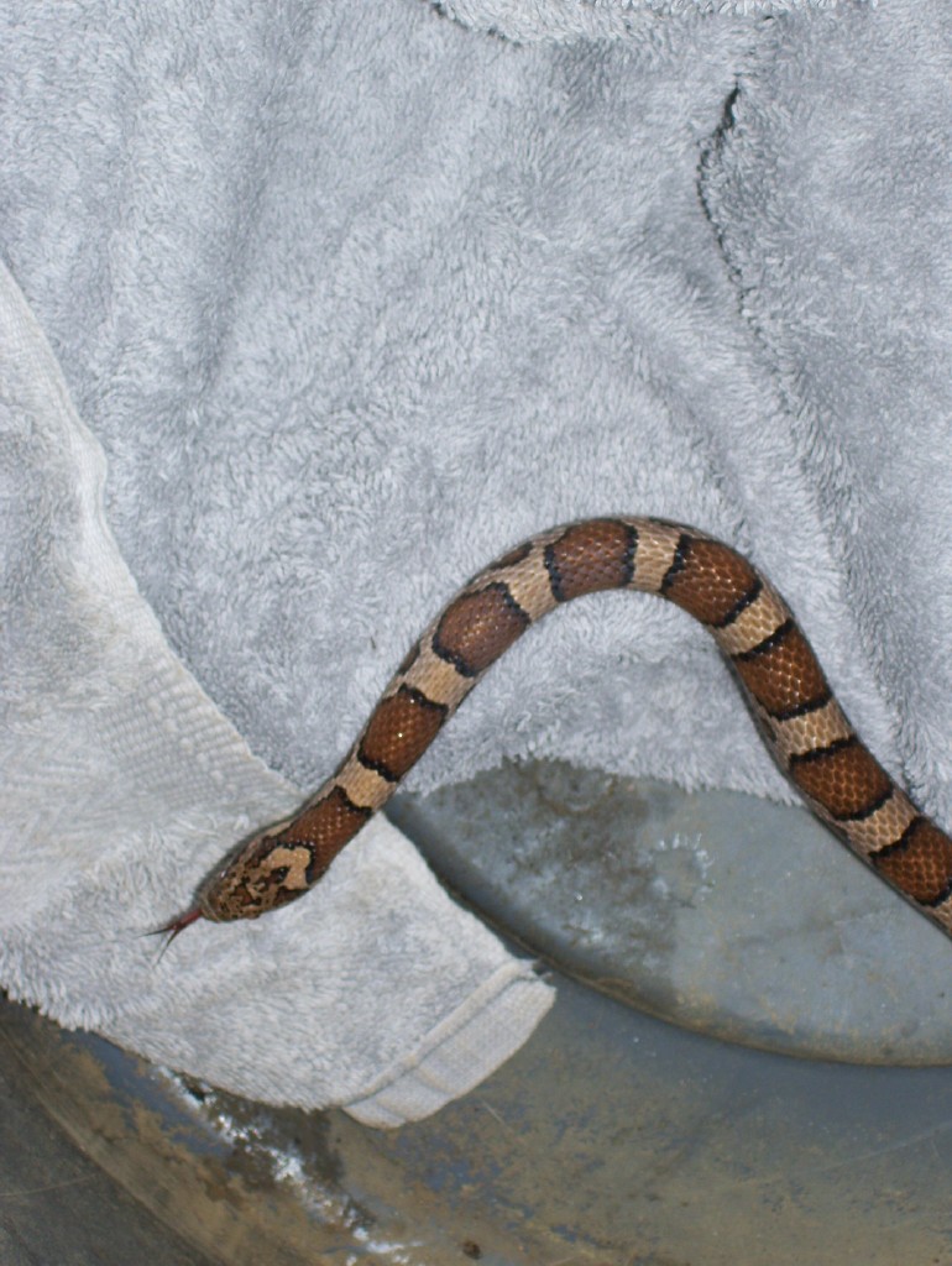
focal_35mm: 108
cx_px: 476
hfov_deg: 13.7
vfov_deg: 18.2
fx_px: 3954
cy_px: 633
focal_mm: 18
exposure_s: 1/80
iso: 80
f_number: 4.6
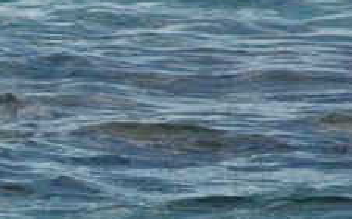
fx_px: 19953
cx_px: -336
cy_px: 137
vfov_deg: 0.6
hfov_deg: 1.0
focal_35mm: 2081
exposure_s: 1/1000
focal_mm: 300
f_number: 5.6
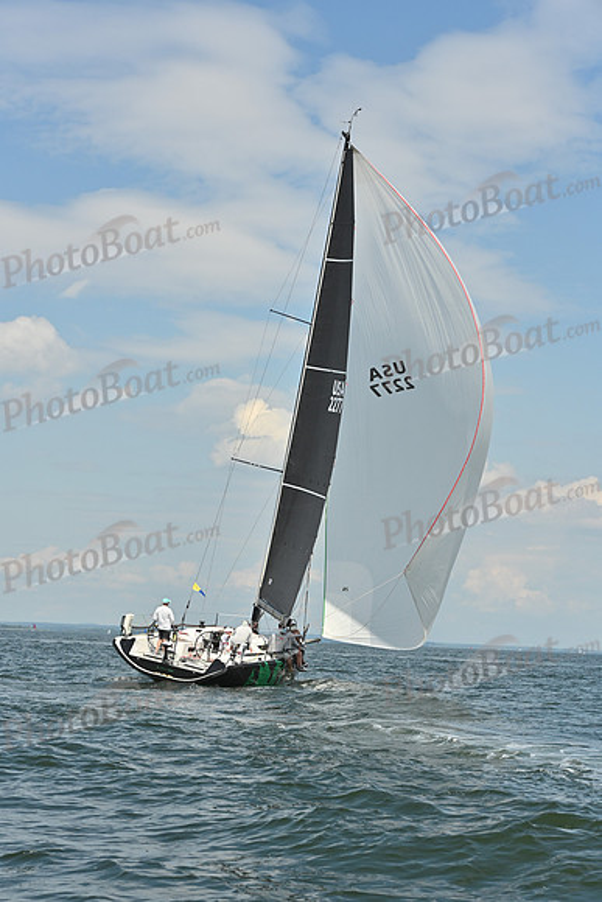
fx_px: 2131
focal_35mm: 85
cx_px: 301
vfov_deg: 23.9
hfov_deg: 16.1
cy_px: 451
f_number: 8
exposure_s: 1/1600
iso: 320
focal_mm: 85
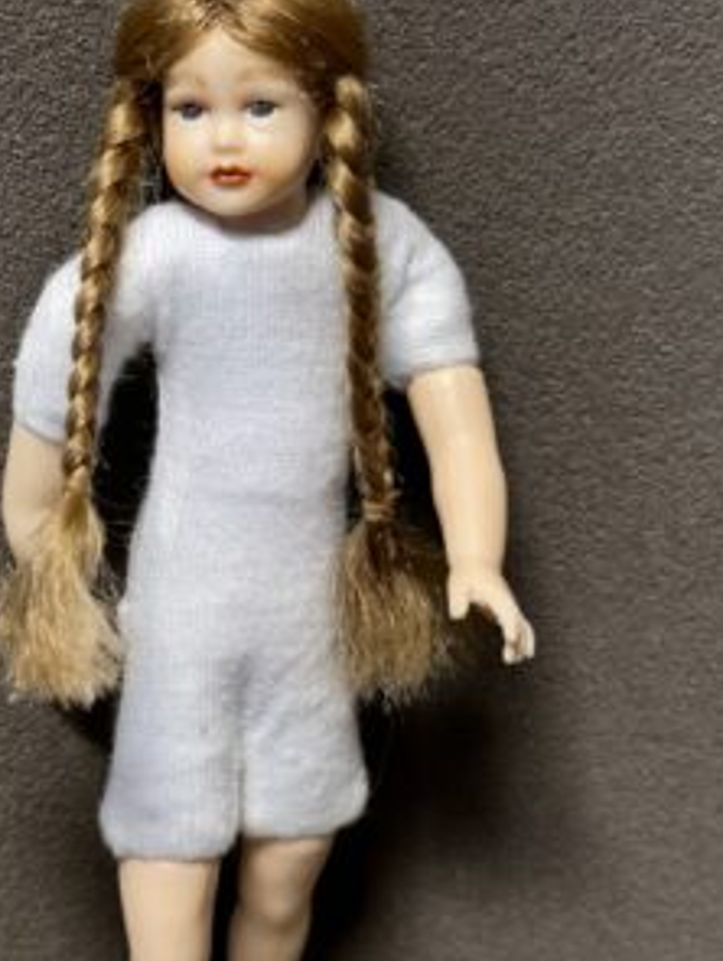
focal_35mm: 65
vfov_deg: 29.7
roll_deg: +2.3
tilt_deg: -28.3
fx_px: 1806
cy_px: 577
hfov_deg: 22.5
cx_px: 241
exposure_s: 1/127
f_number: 1.78
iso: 50
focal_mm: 6.86
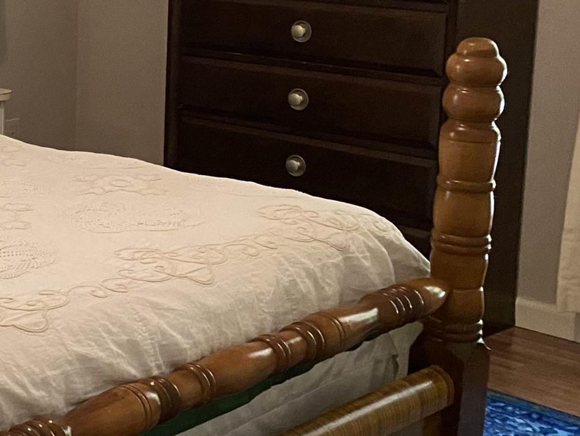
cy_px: 70
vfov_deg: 18.2
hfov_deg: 21.1
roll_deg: +0.5
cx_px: -264
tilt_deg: -9.9
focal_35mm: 80
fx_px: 1341
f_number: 1.8
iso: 400
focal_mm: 4.25
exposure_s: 1/60
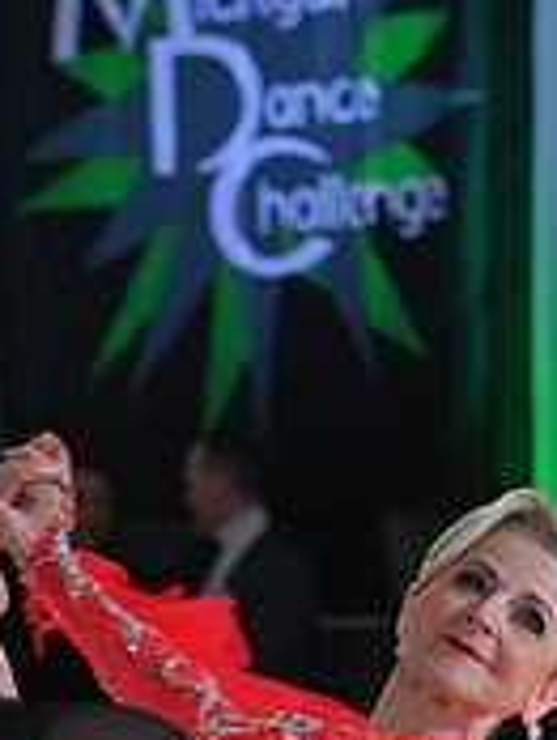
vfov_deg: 4.7
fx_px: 8903
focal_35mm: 416
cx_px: 66
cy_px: 1221
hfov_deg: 3.6
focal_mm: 130
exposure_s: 1/400
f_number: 6.3
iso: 2800
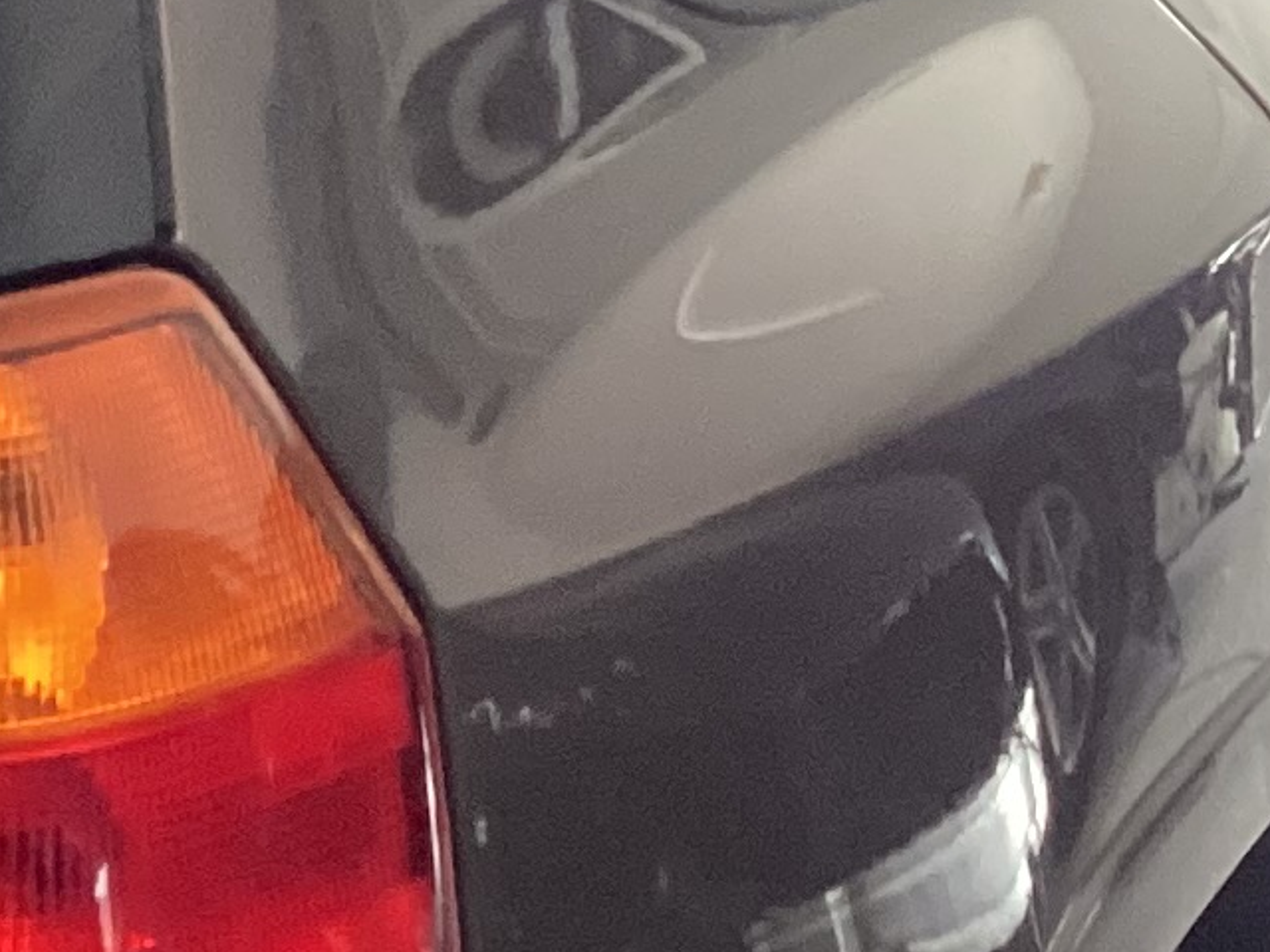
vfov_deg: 9.4
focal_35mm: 158
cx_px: -798
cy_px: 498
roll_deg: +1.3
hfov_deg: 11.8
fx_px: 5797
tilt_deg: -17.3
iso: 320
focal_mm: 3.3
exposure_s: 1/50
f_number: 2.4
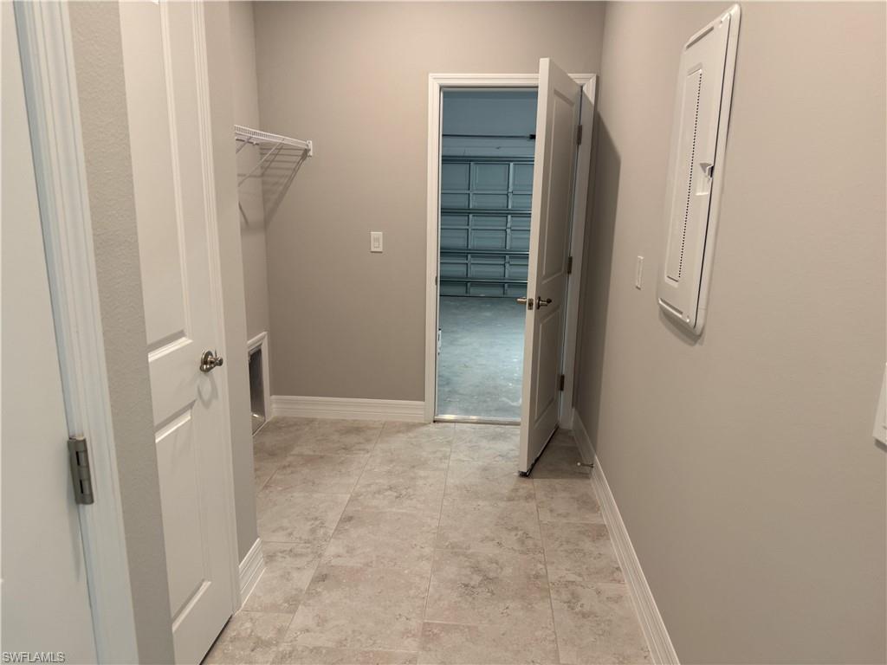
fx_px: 615
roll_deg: -1.3
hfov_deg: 71.6
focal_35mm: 24
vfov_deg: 56.8
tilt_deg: -13.0
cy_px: 332
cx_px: 444
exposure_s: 1/60
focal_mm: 6.76
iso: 125
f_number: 1.78
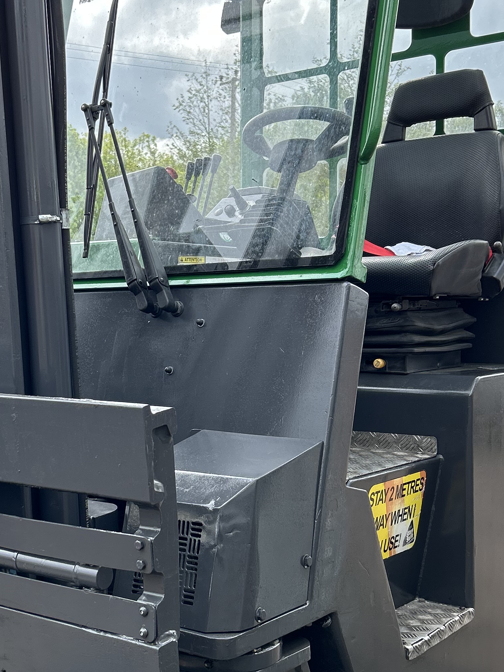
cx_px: 151
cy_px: 360
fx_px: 1009
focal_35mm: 52
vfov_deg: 36.8
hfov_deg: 27.8
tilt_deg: -2.6
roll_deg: -0.3
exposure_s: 1/1068
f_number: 1.5
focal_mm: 5.7
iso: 50
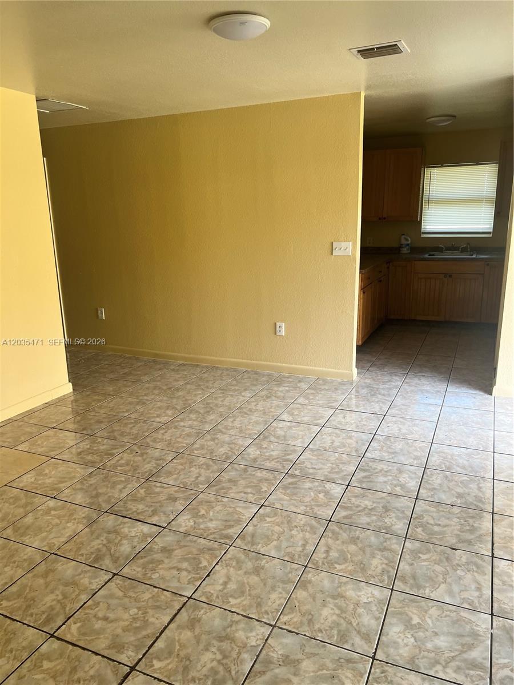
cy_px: 342
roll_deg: +1.5
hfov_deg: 53.1
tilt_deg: -11.5
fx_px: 515
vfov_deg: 67.3
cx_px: 257
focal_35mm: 26
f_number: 1.5
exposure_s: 1/121
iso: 50
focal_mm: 5.7
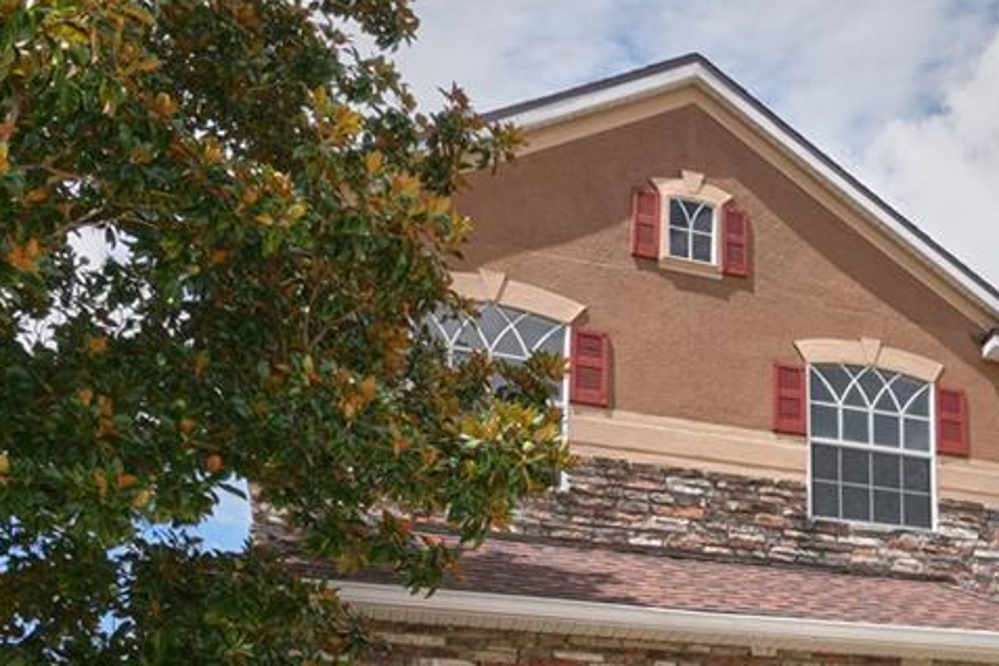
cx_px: 961
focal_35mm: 47
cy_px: 760
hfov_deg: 38.1
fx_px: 1304
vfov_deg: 26.1
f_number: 9
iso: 100
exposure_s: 1/200
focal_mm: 14
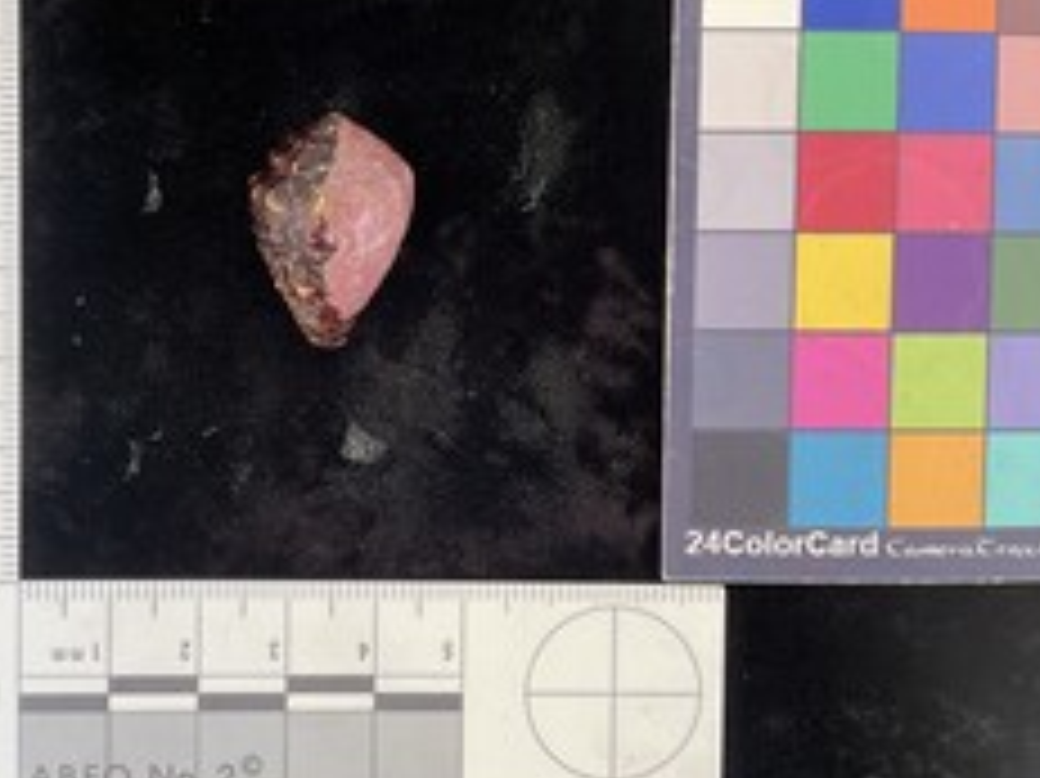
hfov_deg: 42.6
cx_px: 387
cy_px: 335
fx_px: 1321
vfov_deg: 32.8
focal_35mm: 44
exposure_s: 1/120
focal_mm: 3
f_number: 1.8
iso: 64
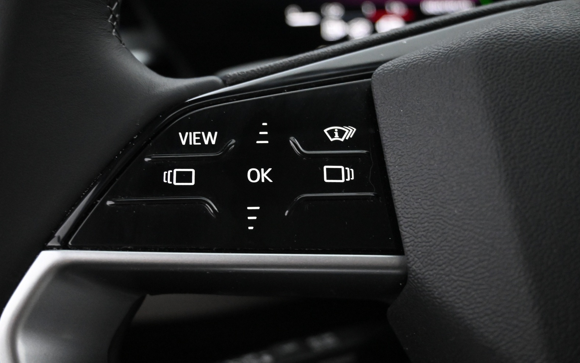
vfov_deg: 28.3
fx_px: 720
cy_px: 187
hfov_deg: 43.9
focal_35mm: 46
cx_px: 286
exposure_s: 1/50
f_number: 4.8
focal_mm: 29
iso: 5600
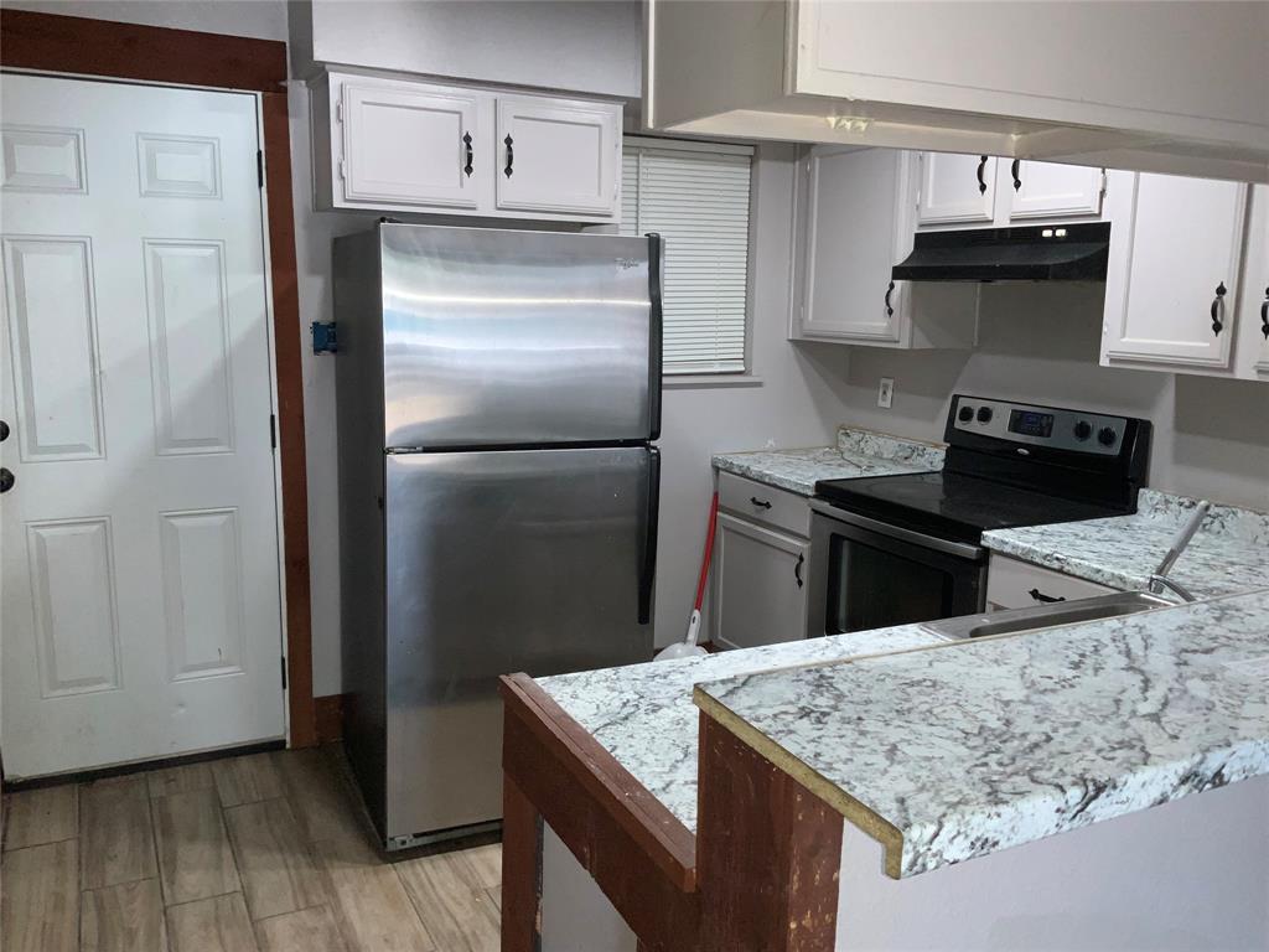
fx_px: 1063
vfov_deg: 48.2
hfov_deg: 61.7
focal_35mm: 29
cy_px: 476
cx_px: 634
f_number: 1.8
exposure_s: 1/60
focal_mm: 3
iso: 64
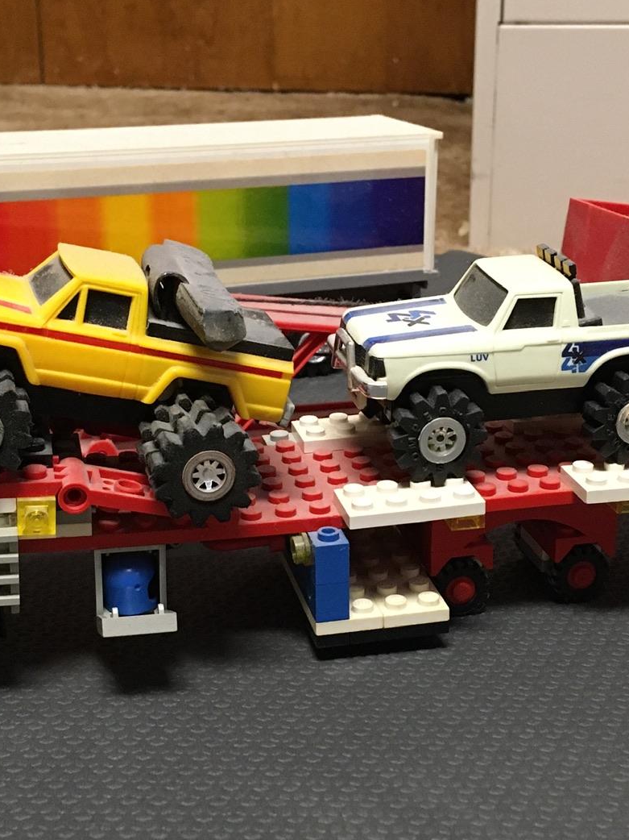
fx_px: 1382
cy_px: 460
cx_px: 325
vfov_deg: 33.8
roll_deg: +0.8
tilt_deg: -20.3
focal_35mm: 57
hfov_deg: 25.6
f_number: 2.2
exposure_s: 1/17
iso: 200
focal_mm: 4.15
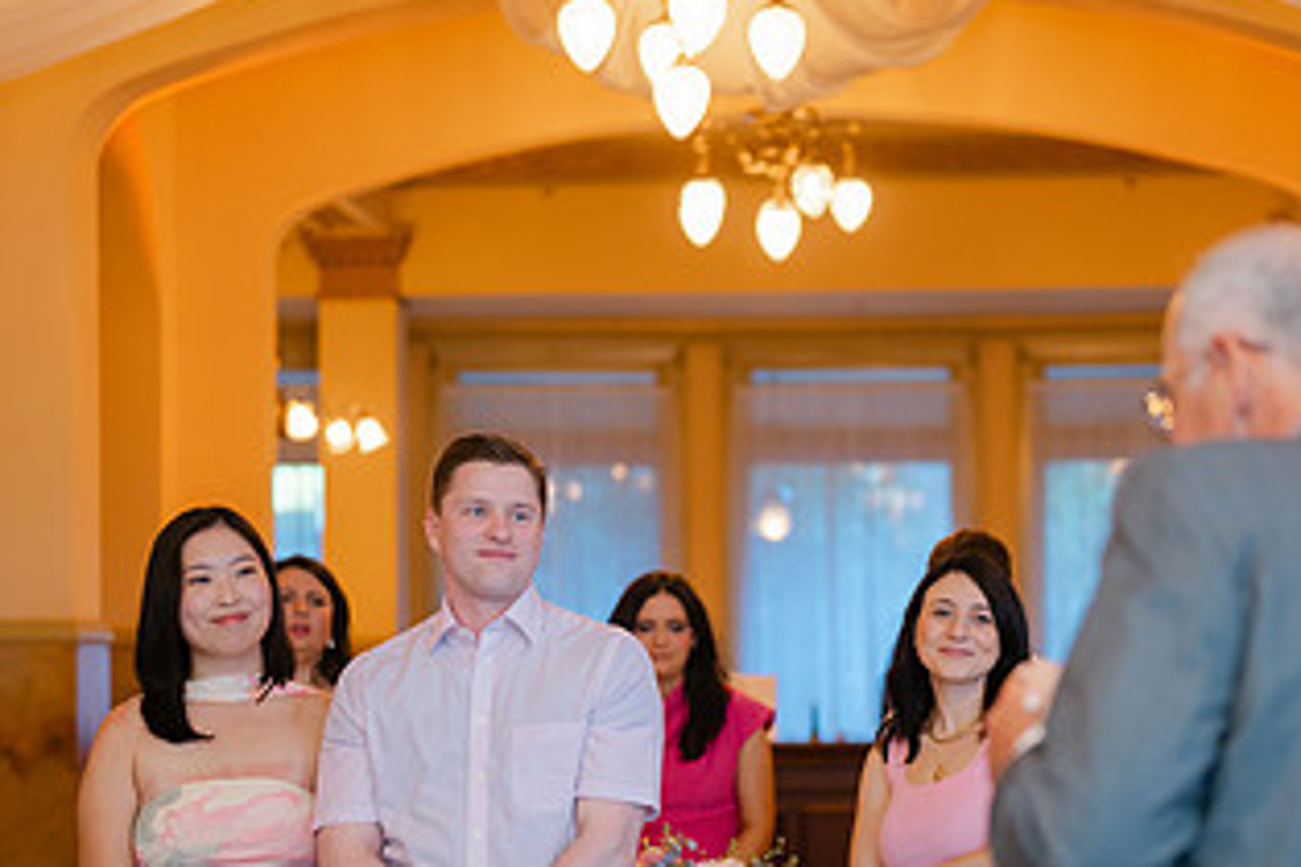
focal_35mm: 92
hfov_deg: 22.1
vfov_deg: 14.8
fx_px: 3325
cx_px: 785
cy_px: 613
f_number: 1.8
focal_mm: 50
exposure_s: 1/125
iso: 320
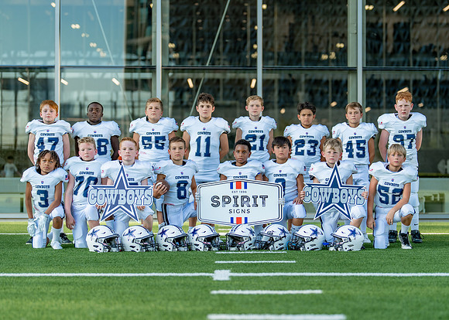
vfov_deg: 20.2
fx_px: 901
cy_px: 175
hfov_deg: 27.9
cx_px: 252
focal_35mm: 71
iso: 100
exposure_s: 1/1600
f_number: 1.2
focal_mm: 50
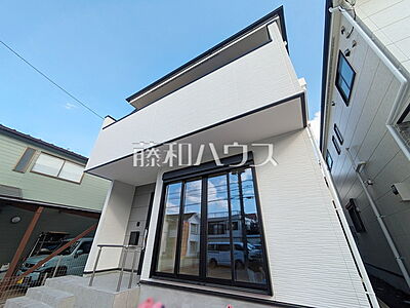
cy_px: 154
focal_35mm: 14
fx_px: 166
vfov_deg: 85.7
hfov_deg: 102.1
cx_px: 205
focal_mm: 1.83
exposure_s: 1/782
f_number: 2.2
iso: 51
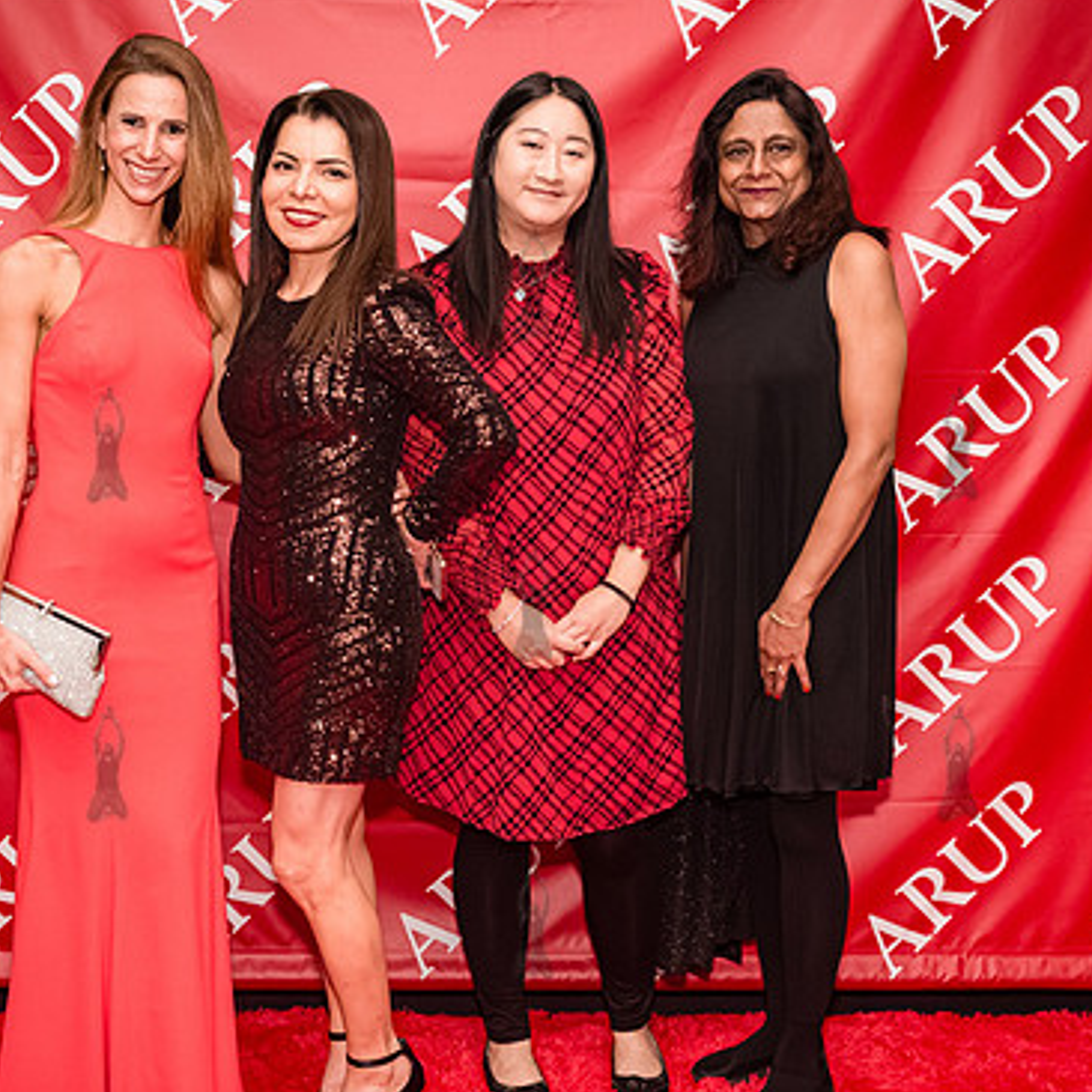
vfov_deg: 28.6
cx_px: 419
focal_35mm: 60
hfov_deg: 28.5
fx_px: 2141
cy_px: 550
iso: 8000
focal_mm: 35
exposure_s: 1/400
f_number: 5
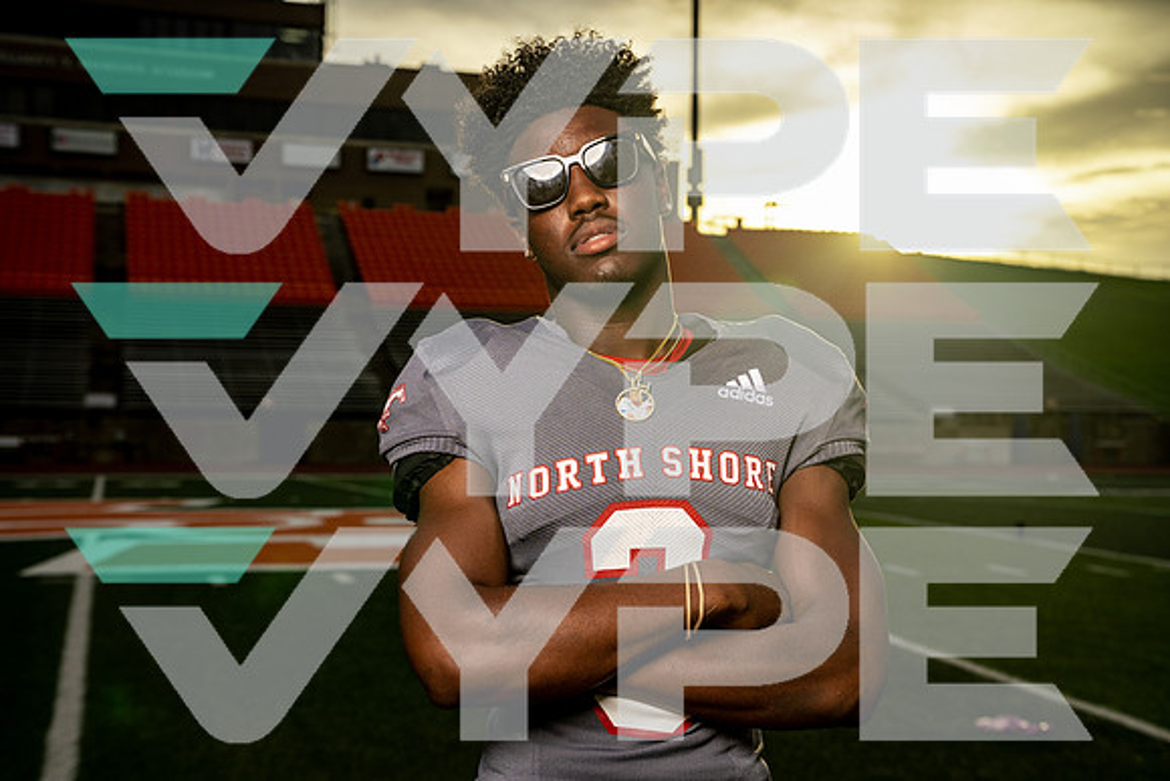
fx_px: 1755
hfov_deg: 36.9
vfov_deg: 25.1
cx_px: 585
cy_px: 390
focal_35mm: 54
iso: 200
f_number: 5.6
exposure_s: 1/500
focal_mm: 54
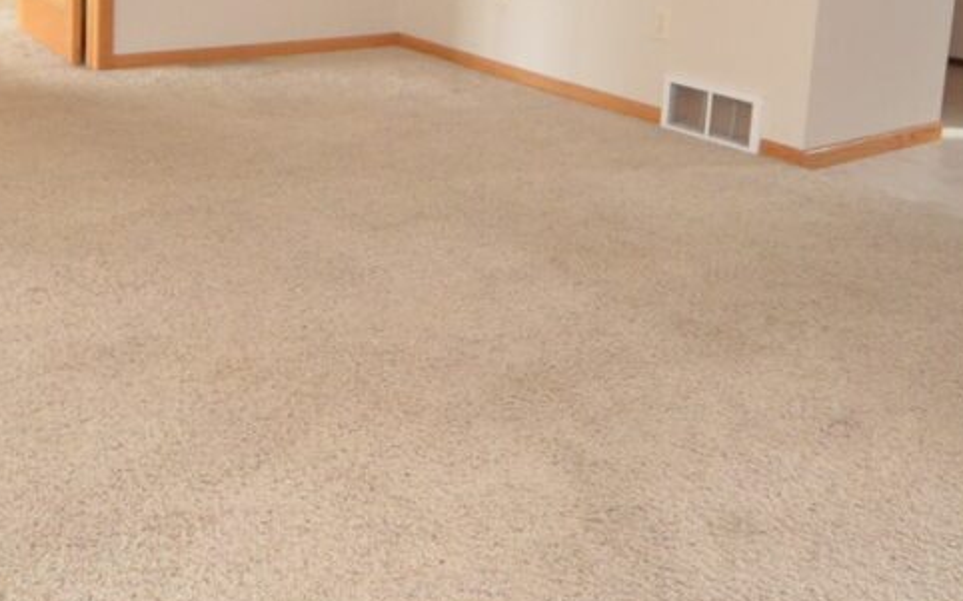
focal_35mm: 38
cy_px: -15
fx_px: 997
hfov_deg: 51.3
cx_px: 400
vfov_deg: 30.9
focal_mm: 10
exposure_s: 1/60
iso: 2200
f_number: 4
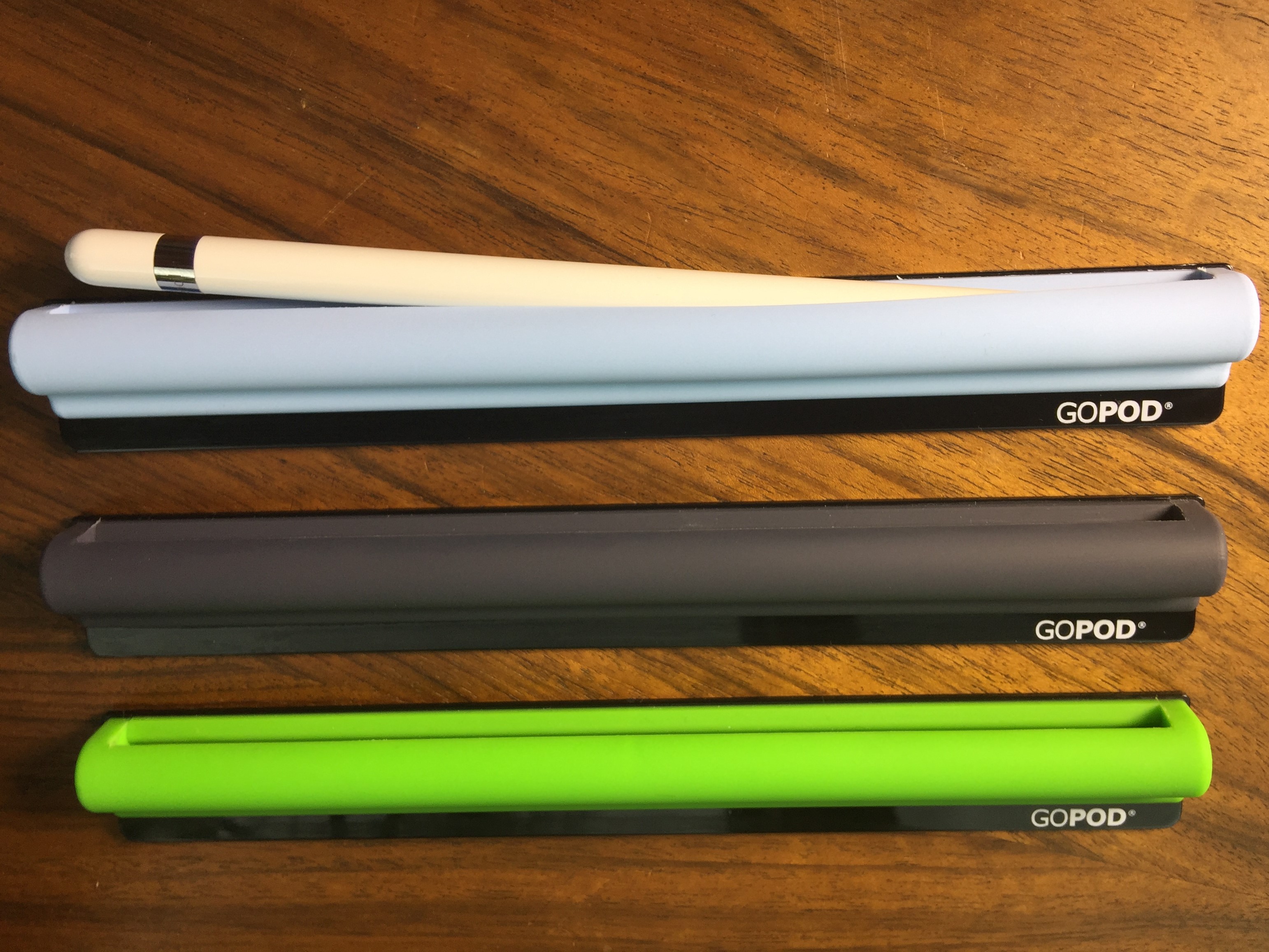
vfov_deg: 48.2
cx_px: 634
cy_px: 476
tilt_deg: -75.3
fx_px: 1063
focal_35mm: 29
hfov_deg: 61.7
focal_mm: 4.15
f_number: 2.2
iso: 32
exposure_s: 1/534
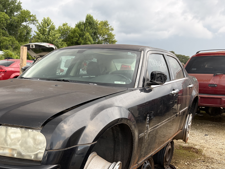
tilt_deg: -10.1
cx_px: 65
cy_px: 121
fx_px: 260
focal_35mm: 40
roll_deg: -3.1
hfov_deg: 45.6
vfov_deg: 35.4
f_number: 1.6
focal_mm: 5.96
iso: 50
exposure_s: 1/311
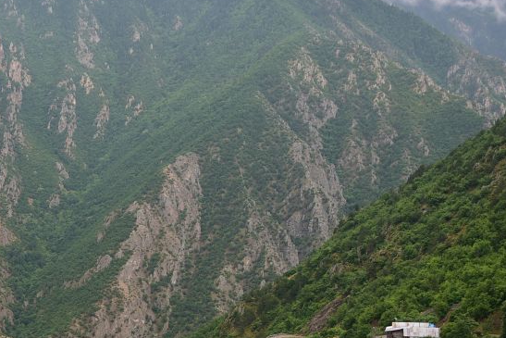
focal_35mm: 76
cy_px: 210
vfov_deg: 17.9
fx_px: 1068
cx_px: 75
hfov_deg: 26.0
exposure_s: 1/160
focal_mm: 32
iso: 400
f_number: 6.3
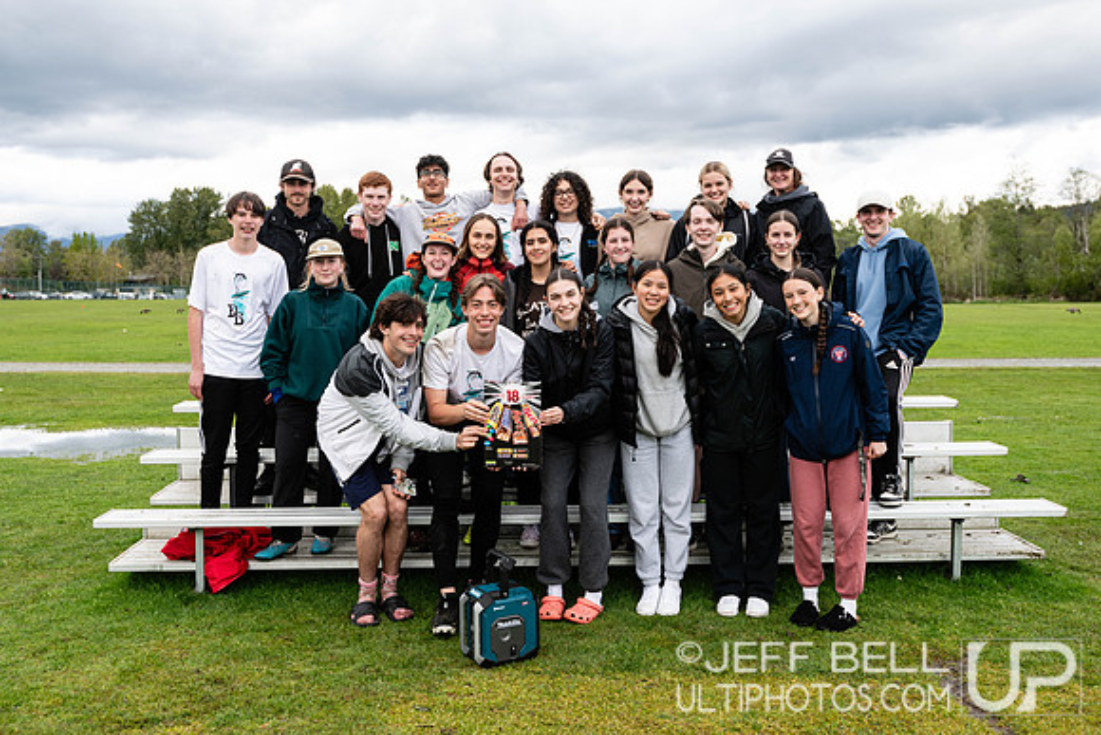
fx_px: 1071
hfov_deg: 54.4
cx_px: 550
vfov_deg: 37.9
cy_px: 368
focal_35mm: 35
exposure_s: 1/250
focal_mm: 35
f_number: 5.6
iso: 220
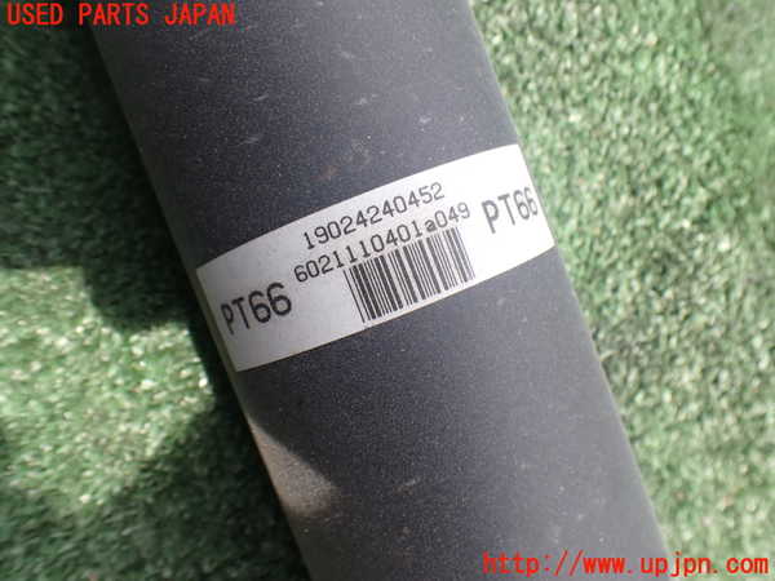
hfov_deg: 60.0
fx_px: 672
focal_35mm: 30
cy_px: 290
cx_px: 388
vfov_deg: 46.8
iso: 100
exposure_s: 1/250
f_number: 3.2
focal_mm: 5.4
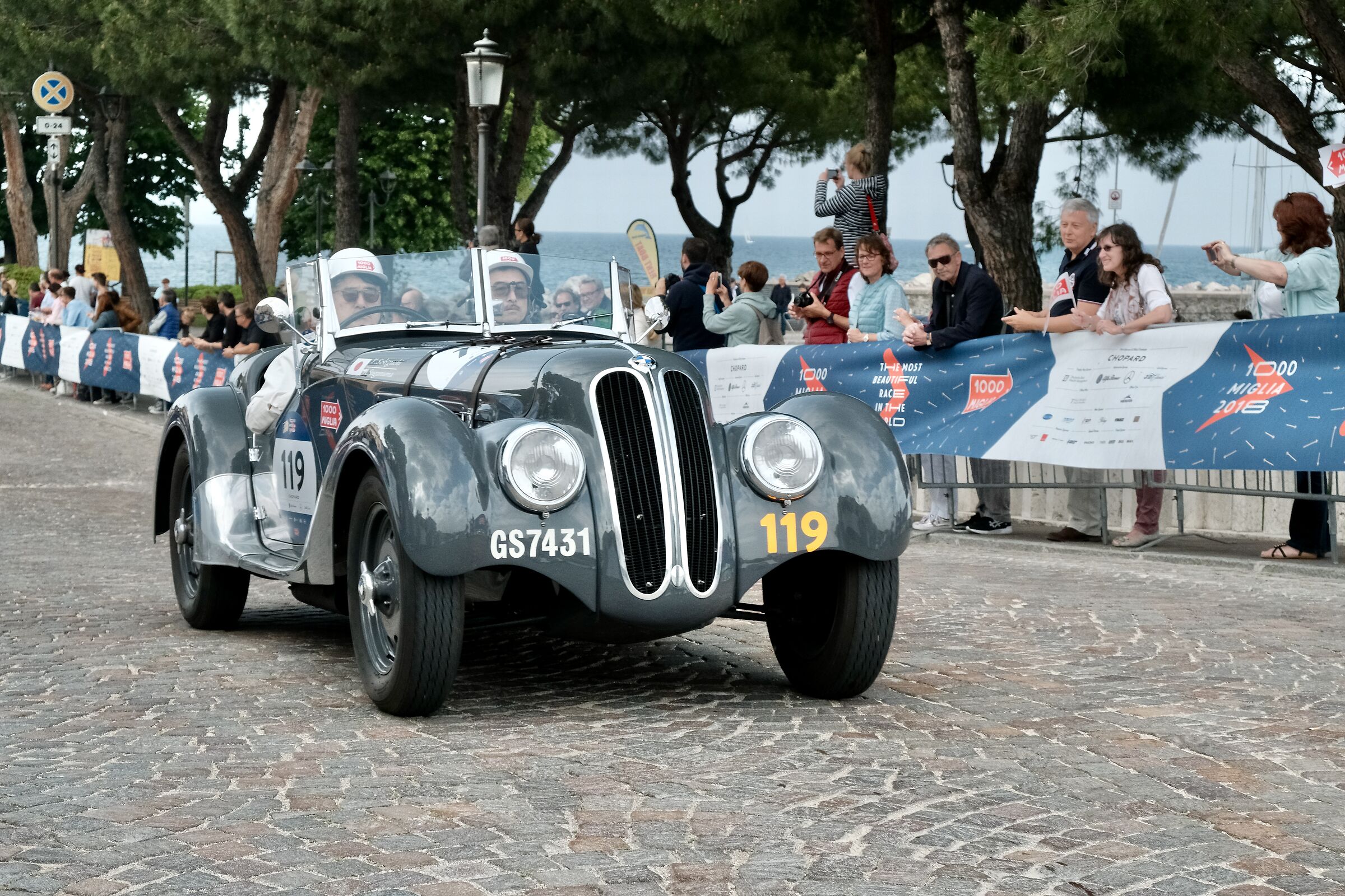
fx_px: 2727
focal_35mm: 73
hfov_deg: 27.7
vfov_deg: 18.7
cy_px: 448
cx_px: 672
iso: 1600
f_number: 8
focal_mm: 48.4
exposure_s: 1/500
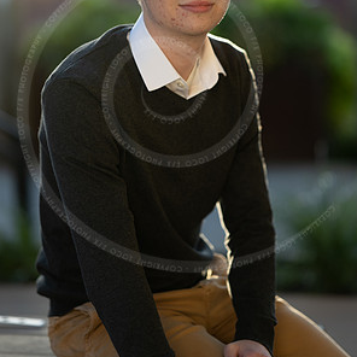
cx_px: 180
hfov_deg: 15.8
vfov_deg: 15.8
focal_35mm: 110
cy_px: 116
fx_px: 1283
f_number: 1.8
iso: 200
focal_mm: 85
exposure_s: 1/640
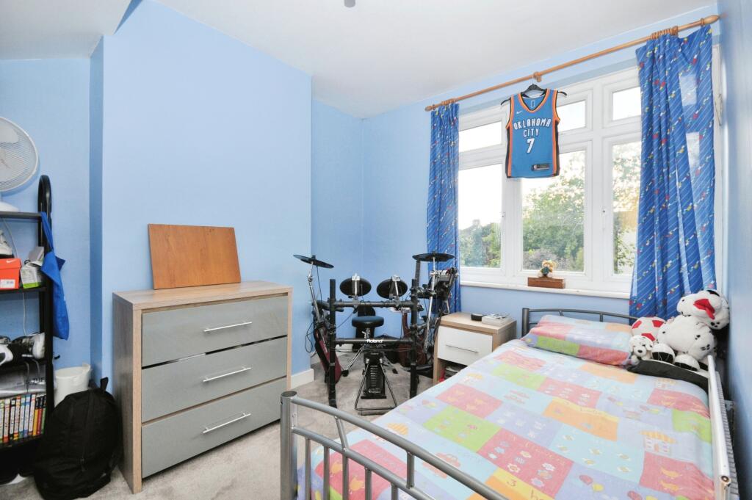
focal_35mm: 15
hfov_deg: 100.4
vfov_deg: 77.2
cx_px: 376
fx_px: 313
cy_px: 250
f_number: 6.3
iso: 500
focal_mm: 10
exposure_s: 1/160
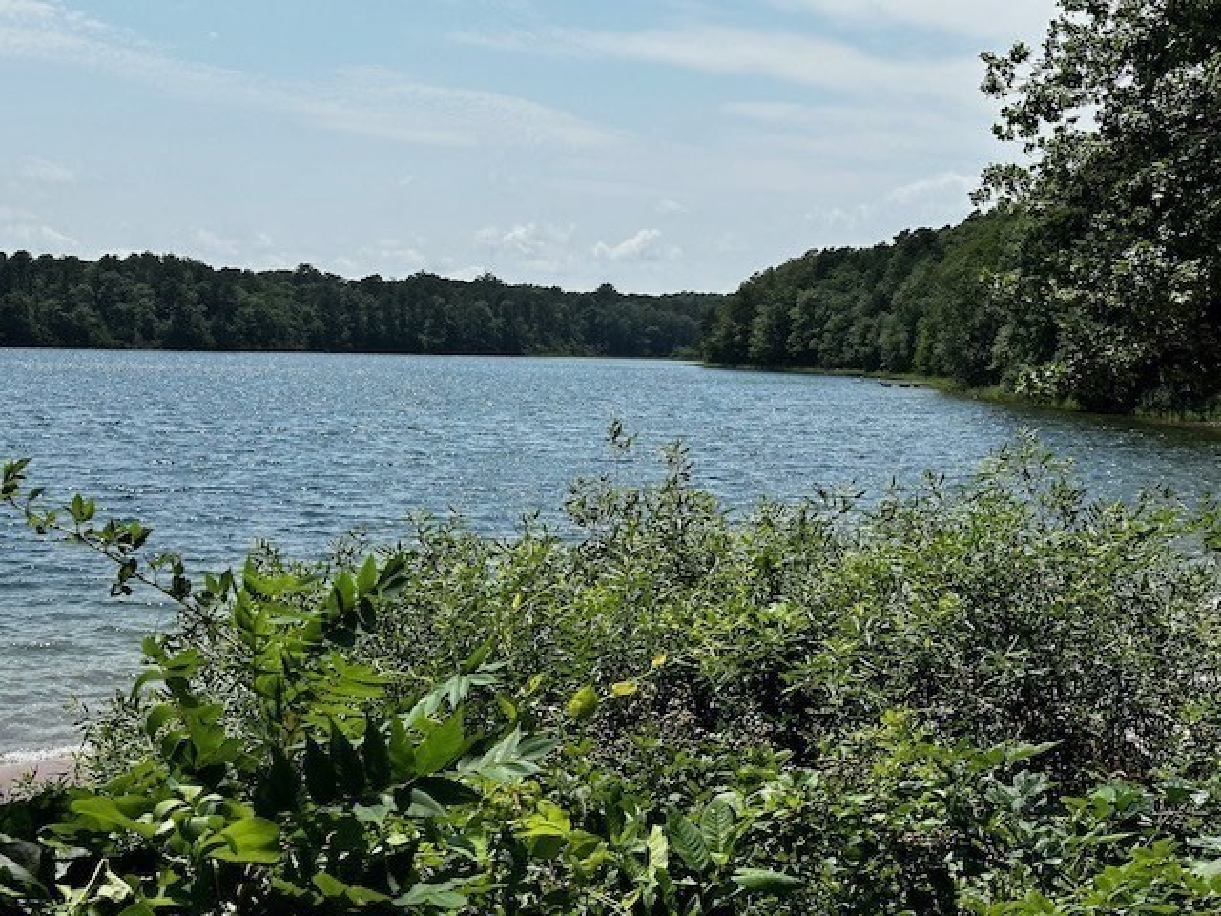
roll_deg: -1.5
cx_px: 610
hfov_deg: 39.7
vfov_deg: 30.3
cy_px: 458
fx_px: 1693
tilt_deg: -3.6
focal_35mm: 48
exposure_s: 1/6623
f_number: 1.78
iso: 64
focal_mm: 6.86
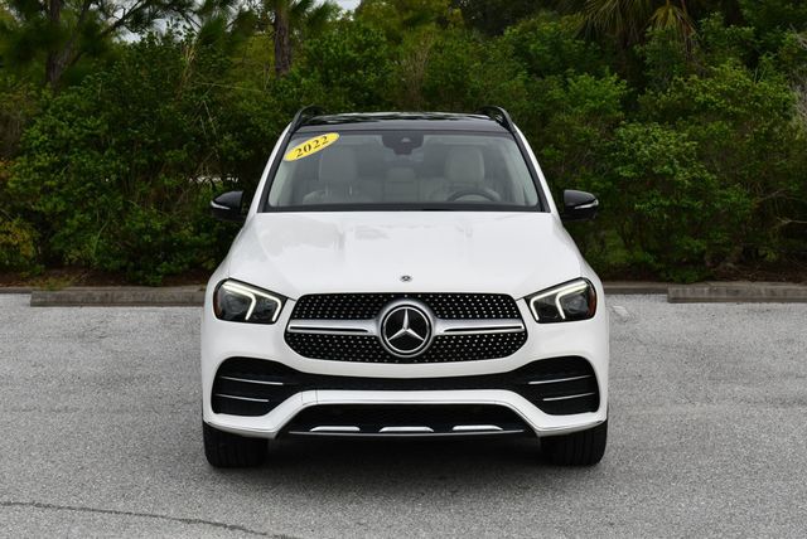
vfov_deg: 20.1
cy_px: 270
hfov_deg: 29.6
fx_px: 1526
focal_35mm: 68
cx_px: 404
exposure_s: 1/250
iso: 140
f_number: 8
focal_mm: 34
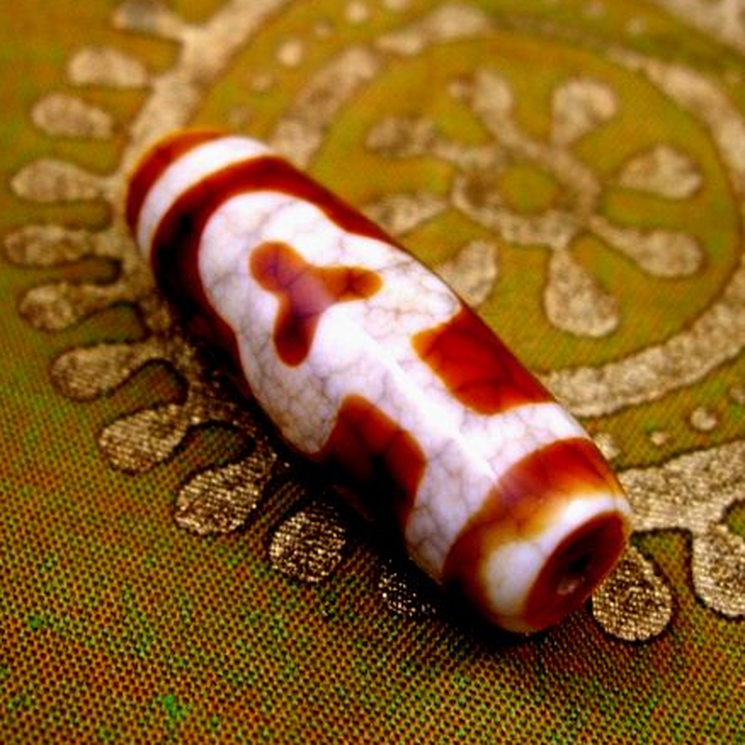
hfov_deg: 36.8
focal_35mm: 46
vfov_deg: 36.8
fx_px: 1120
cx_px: 357
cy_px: 371
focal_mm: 7.9
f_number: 2.8
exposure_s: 1/50
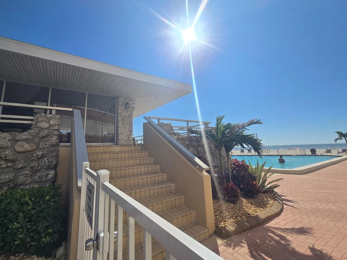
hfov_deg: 101.9
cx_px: 162
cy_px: 121
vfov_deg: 85.5
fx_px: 140
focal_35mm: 14
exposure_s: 1/5523
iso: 50
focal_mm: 2.2
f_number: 2.2
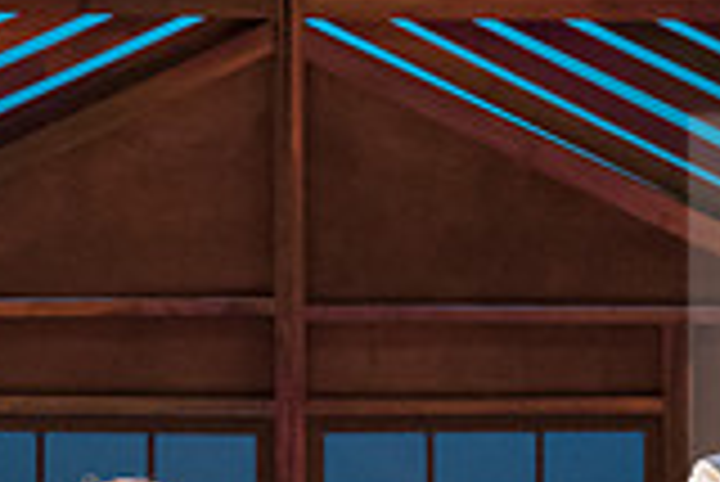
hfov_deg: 4.9
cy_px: 660
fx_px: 8407
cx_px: 554
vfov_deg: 3.3
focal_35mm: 420
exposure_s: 1/320
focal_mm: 116
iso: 5000
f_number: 4
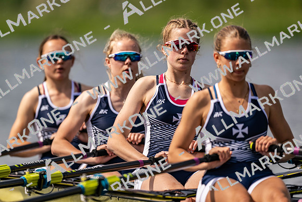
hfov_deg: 3.4
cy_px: 101
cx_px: 151
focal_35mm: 600
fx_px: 5034
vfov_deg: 2.3
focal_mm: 600
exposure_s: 1/2500
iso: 200
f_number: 4
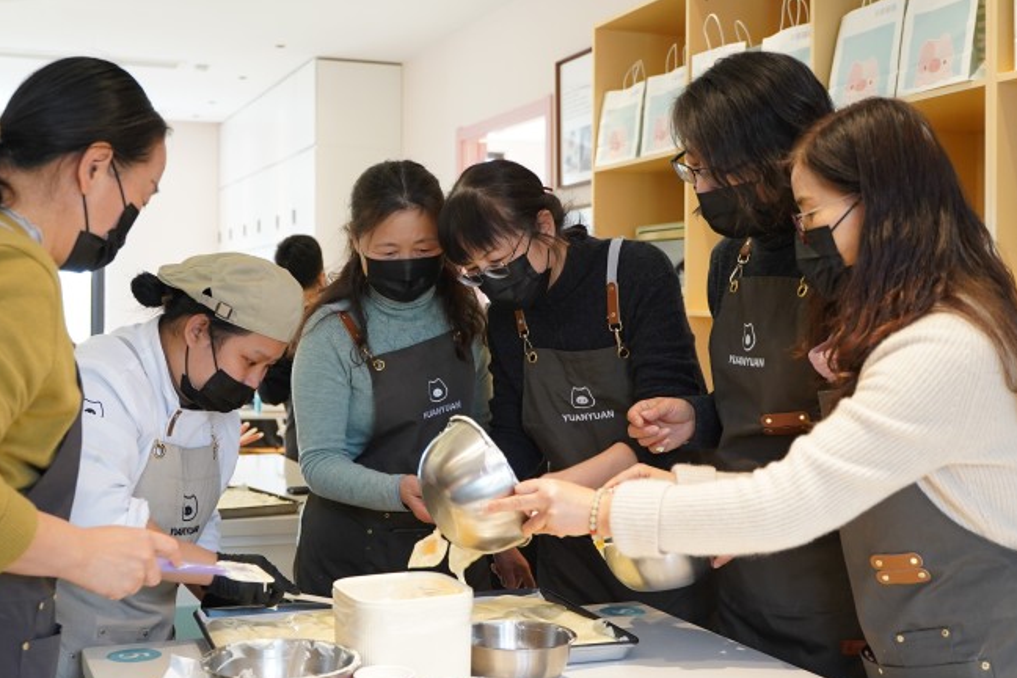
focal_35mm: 46
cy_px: 318
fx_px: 1299
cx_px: 468
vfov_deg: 29.2
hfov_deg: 42.7
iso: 1600
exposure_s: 1/160
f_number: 3.2
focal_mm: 28
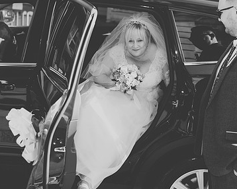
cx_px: 138
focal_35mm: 57
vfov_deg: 26.4
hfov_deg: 33.0
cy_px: 54
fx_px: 400
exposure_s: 1/200
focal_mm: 35
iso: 100
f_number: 2.5
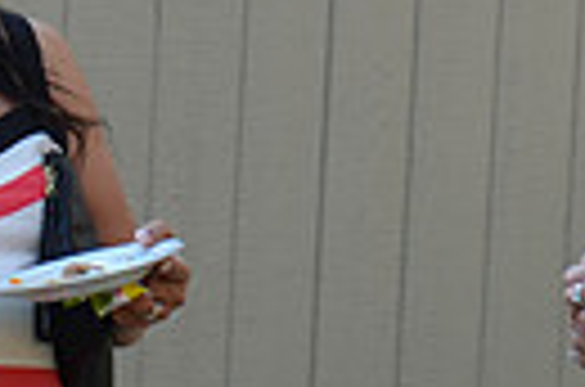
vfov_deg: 2.5
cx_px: 482
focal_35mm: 548
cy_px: -22
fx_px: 8883
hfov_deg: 3.8
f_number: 5.6
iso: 250
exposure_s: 1/125
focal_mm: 82
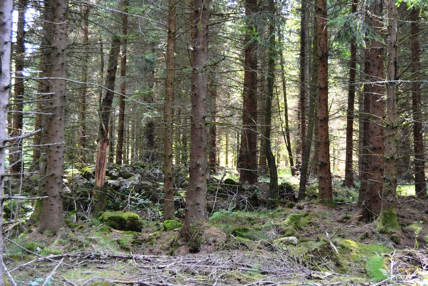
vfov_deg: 28.1
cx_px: 214
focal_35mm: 48
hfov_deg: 41.1
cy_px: 143
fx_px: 571
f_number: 4.5
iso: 900
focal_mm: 32
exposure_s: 1/60
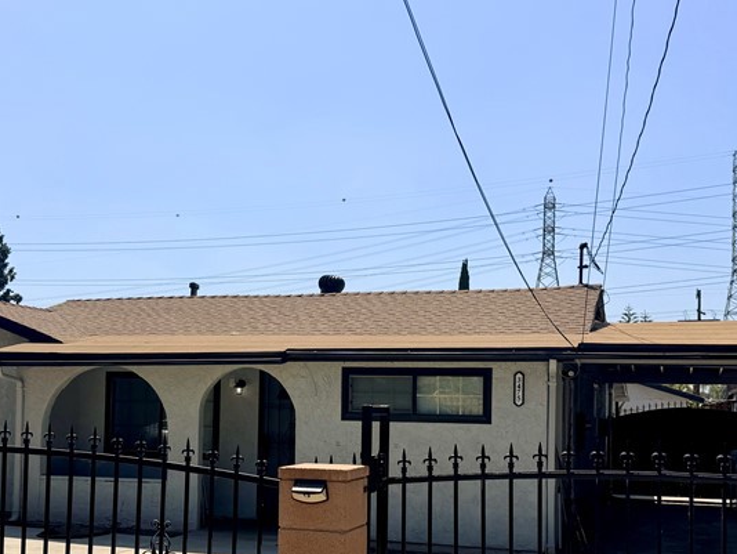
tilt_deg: +1.6
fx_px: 980
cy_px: 365
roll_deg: -1.3
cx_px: 330
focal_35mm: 46
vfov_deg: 31.3
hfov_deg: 41.2
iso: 80
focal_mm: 6.76
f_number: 1.78
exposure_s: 1/7353
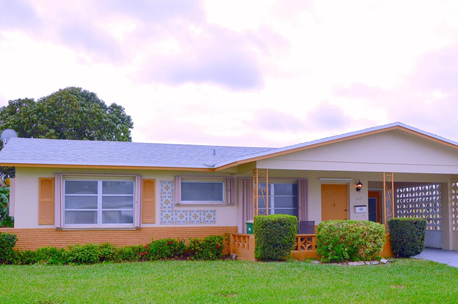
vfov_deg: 30.4
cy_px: 183
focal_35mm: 44
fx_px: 559
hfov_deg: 44.4
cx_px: 266
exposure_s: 1/500
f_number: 11
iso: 320
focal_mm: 24
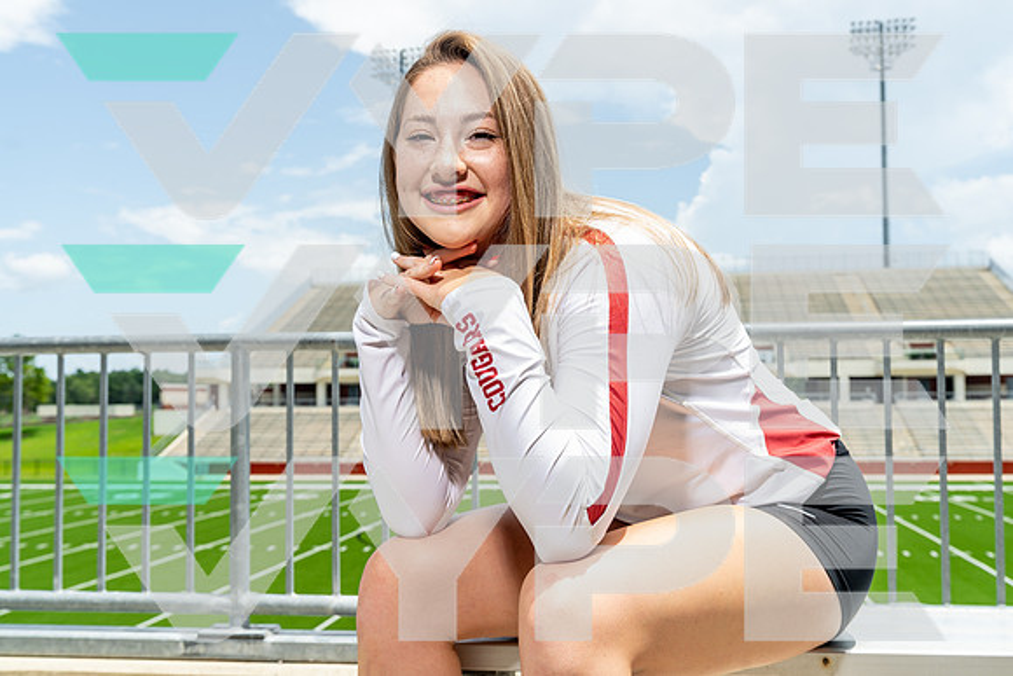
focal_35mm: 40
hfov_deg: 48.4
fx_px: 1126
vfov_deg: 33.4
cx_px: 506
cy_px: 338
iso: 100
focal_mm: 40
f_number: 8
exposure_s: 1/125
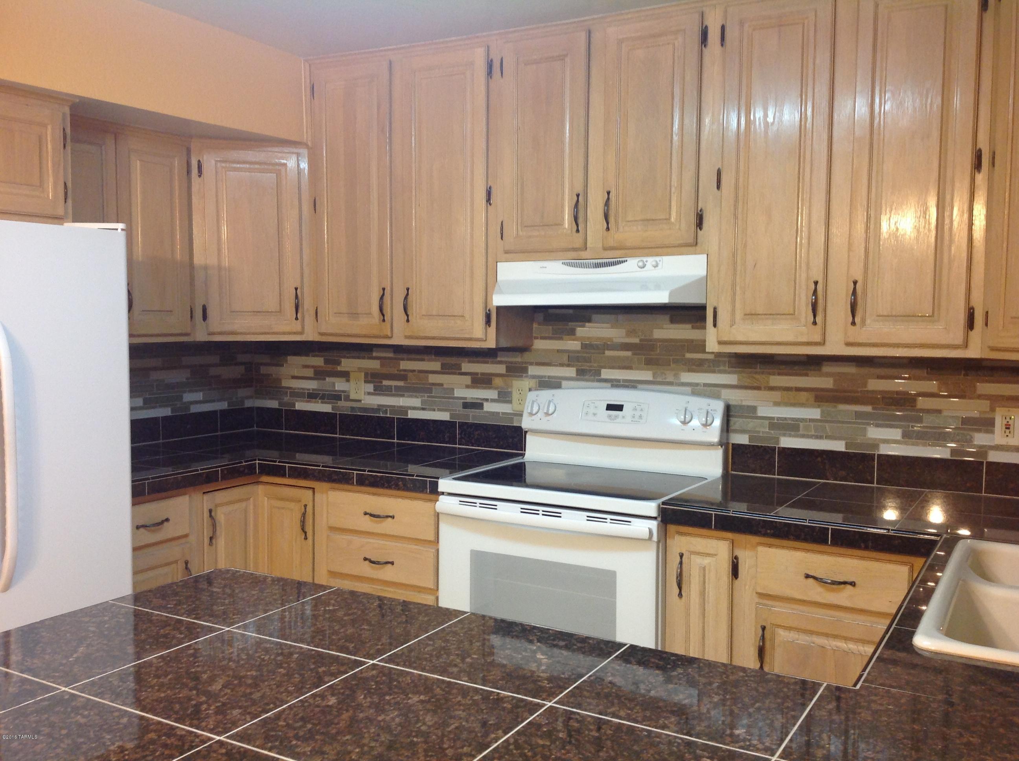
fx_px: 1029
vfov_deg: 40.6
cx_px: 510
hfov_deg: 52.7
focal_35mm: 35
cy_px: 380
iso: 100
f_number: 2.4
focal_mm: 4.28
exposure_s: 1/15
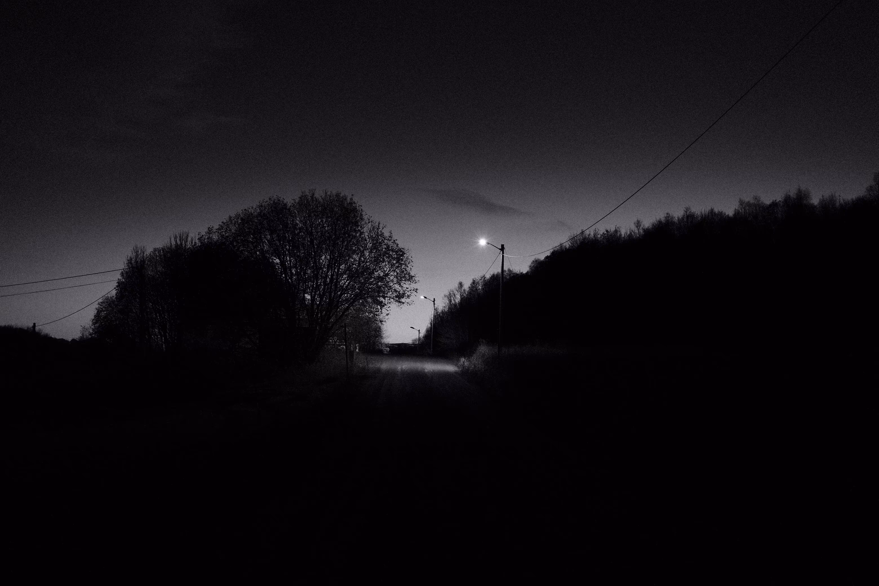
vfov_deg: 25.5
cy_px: 293
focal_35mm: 53
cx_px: 440
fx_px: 1294
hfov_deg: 37.5
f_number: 2.5
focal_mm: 35
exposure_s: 1/8
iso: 800
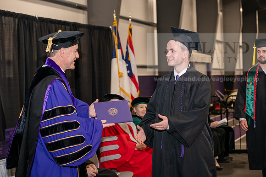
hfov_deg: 28.8
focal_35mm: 70
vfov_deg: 19.5
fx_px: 517
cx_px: 133
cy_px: 88
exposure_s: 1/200
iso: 2500
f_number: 5
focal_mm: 70
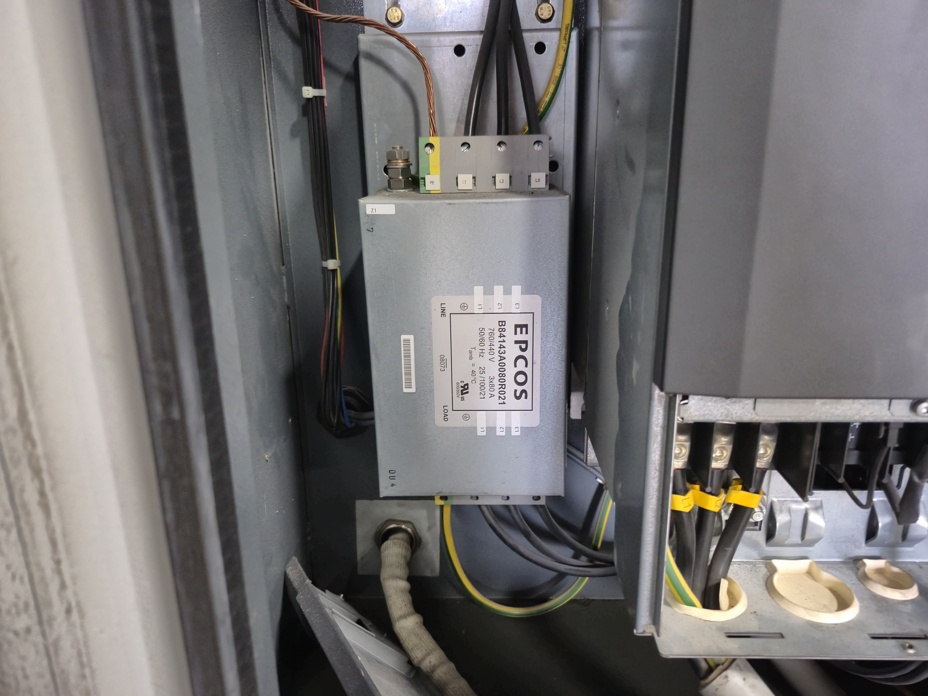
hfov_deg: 73.9
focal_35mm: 23
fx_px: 617
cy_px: 348
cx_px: 464
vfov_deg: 58.9
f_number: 1.8
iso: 640
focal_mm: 5.4
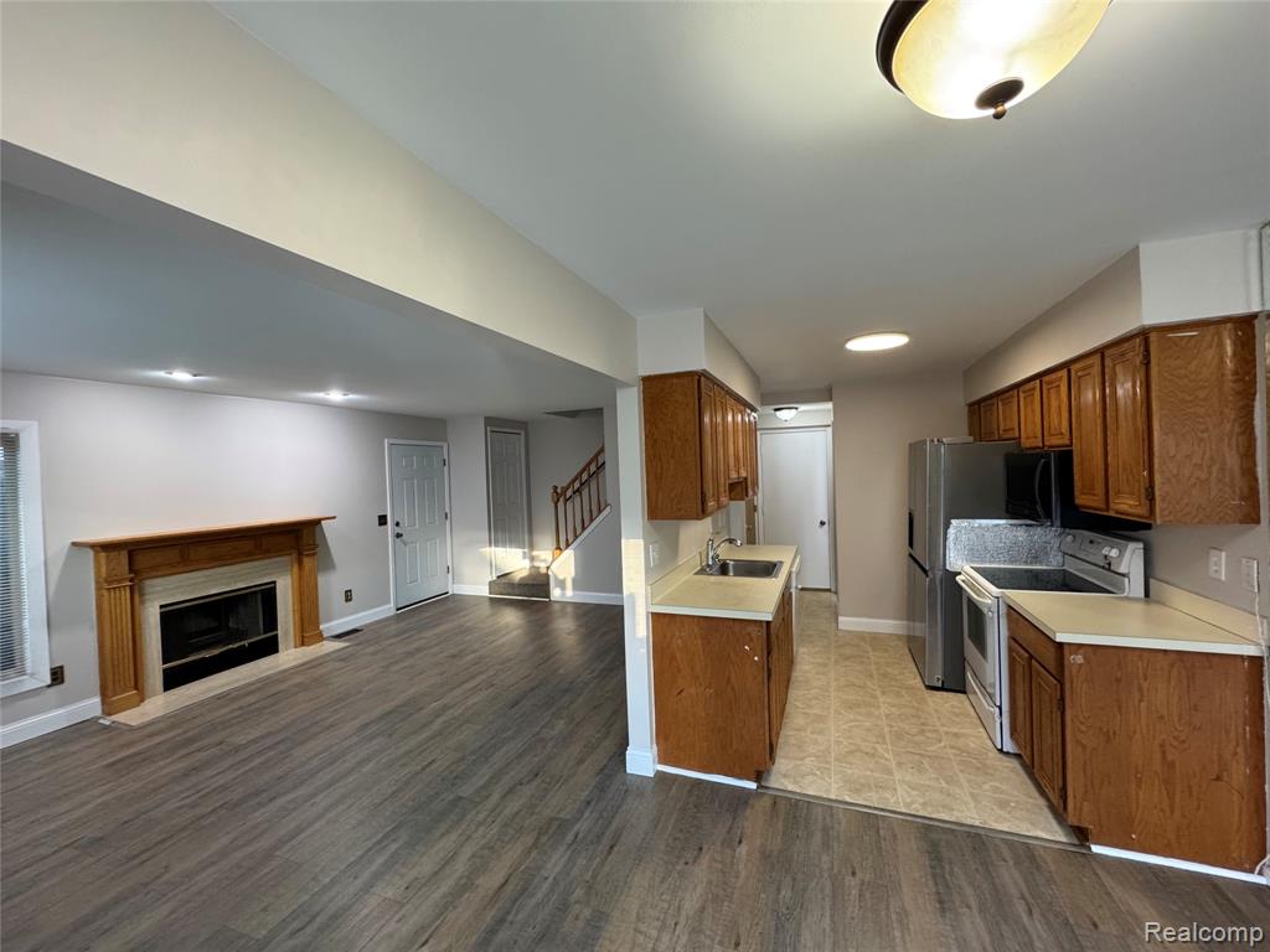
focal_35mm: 14
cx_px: 635
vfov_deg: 85.7
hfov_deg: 102.1
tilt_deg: -0.6
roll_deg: +1.4
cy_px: 476
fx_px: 514
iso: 250
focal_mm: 2.22
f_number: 2.2
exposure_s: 1/120
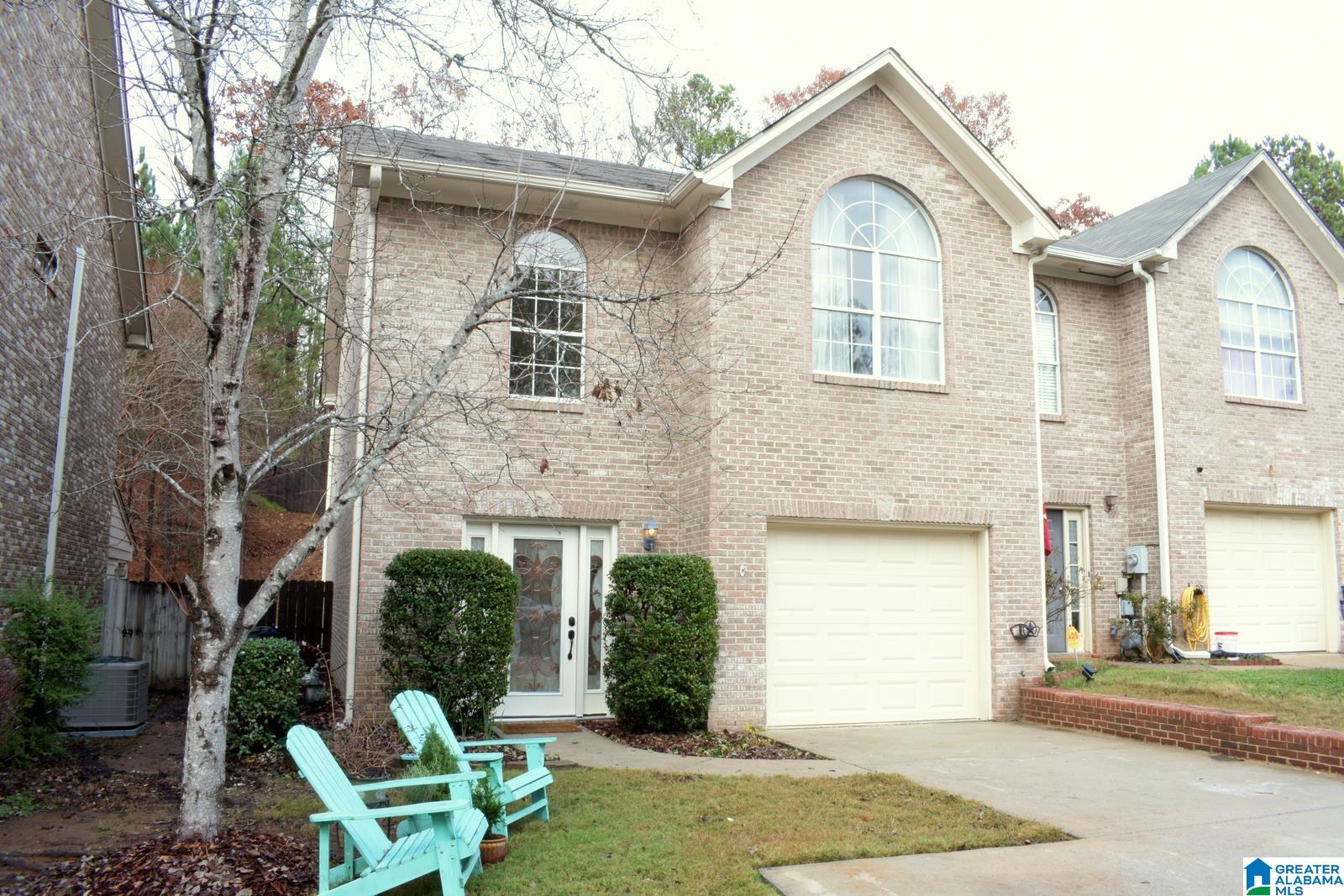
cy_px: 448
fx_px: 1008
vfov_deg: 47.9
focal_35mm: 27
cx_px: 672
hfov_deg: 67.4
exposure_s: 1/30
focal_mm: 18
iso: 800
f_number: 22
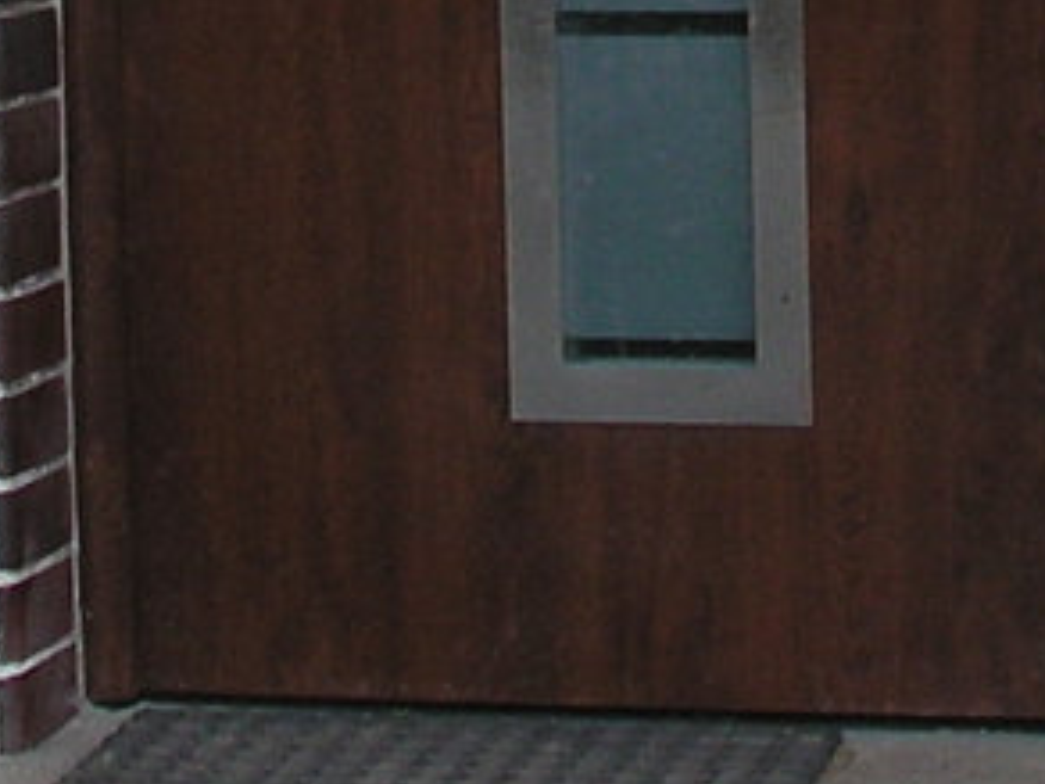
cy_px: -576
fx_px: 5947
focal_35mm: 197
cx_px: 780
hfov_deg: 10.0
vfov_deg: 7.3
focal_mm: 6
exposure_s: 1/60
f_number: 4.8
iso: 50
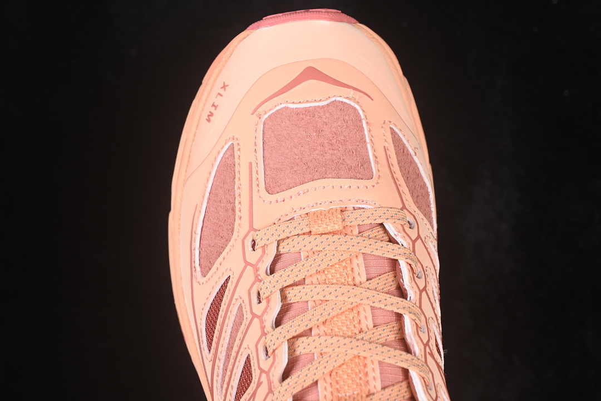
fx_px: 1252
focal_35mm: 75
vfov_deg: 18.2
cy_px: 200
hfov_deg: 27.0
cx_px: 300
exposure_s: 1/80
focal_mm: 50
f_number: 7.1
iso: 160
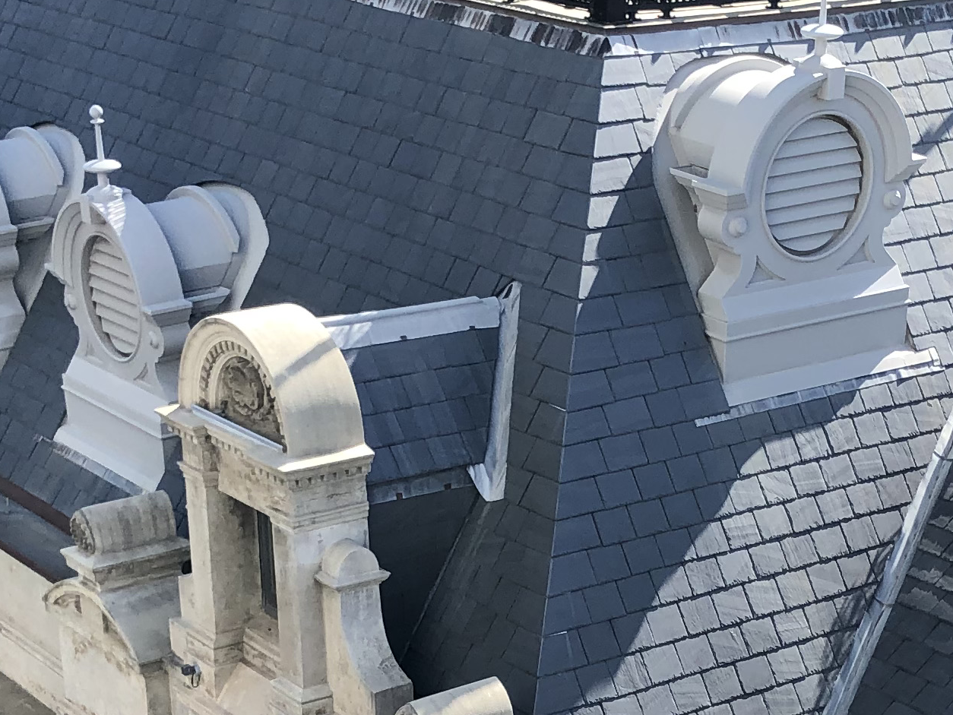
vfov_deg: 16.1
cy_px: 725
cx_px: 604
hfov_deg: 21.7
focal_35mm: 90
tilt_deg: -21.8
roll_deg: -1.6
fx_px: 2478
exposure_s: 1/607
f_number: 1.8
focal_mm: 3.99
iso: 20
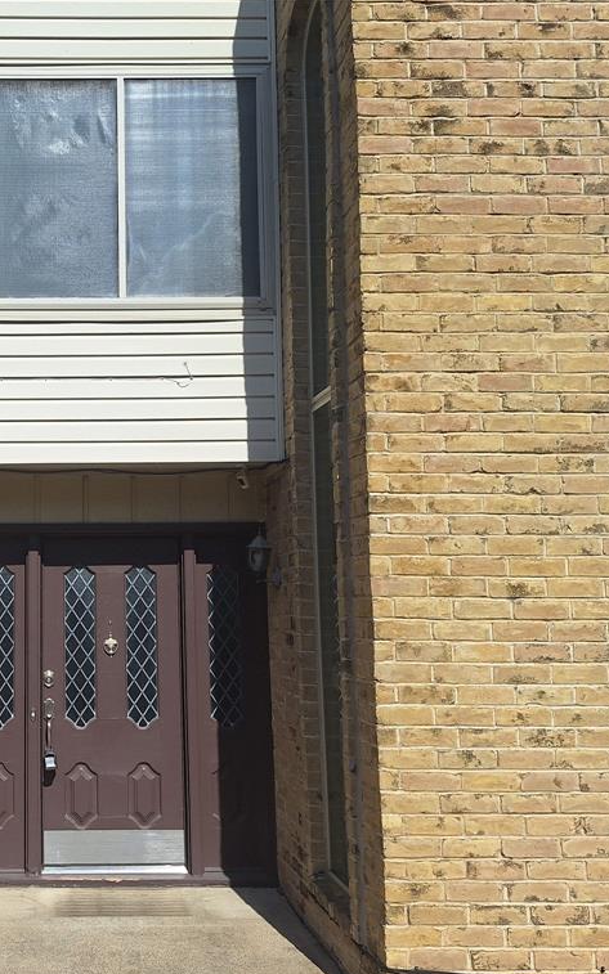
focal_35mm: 33
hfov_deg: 36.0
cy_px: 493
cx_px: 61
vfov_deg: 58.1
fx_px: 876
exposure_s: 1/3906
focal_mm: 5.54
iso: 40
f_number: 1.8
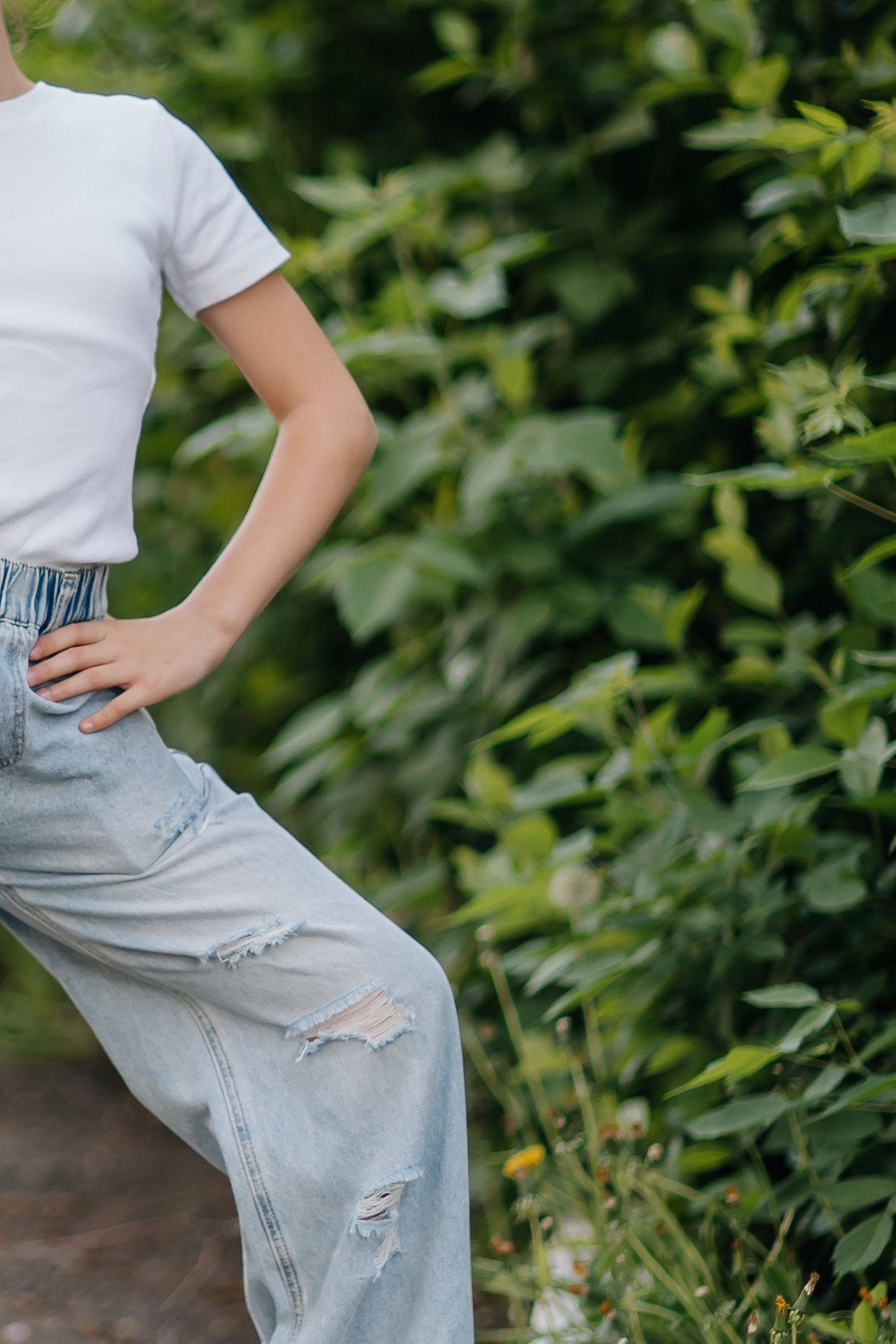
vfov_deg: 11.7
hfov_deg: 7.8
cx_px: -13
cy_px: 700
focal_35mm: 175
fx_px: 6534
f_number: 1.3
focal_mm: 85
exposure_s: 1/640
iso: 200
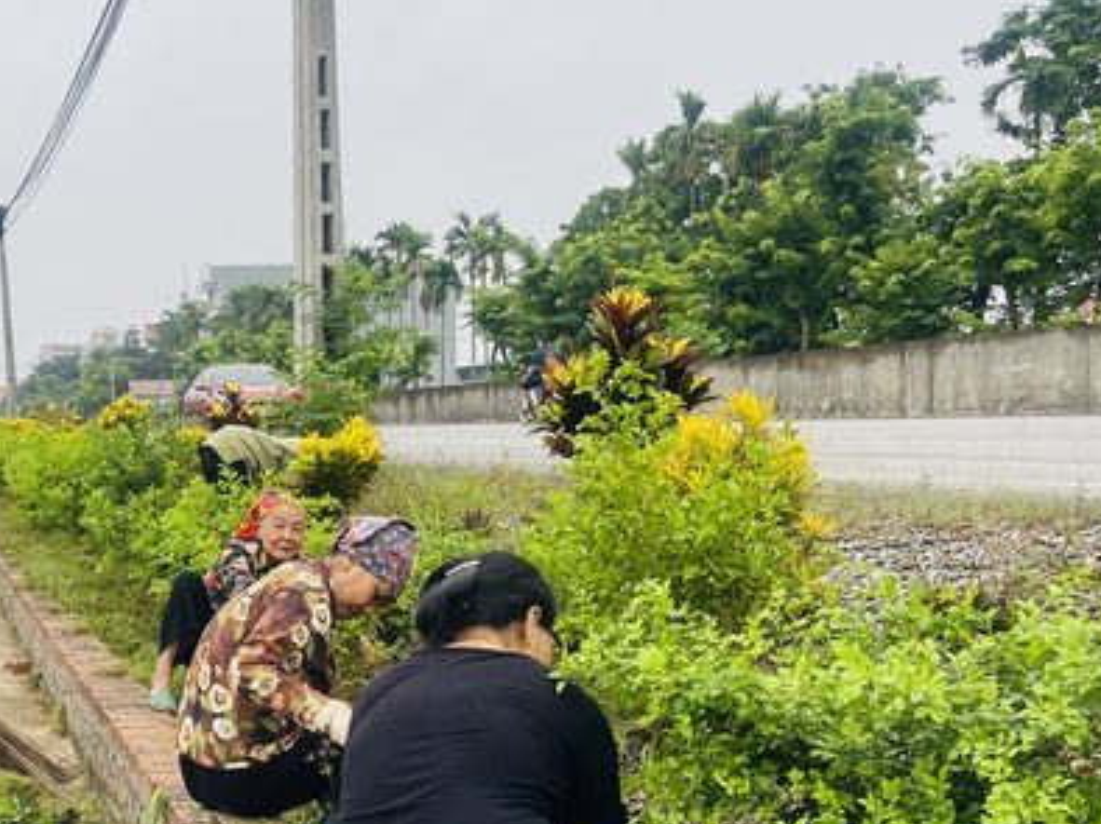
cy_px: 524
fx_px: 1494
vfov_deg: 30.7
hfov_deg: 38.7
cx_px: 201
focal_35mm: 47
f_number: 1.6
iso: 32
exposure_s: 1/441
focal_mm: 5.1
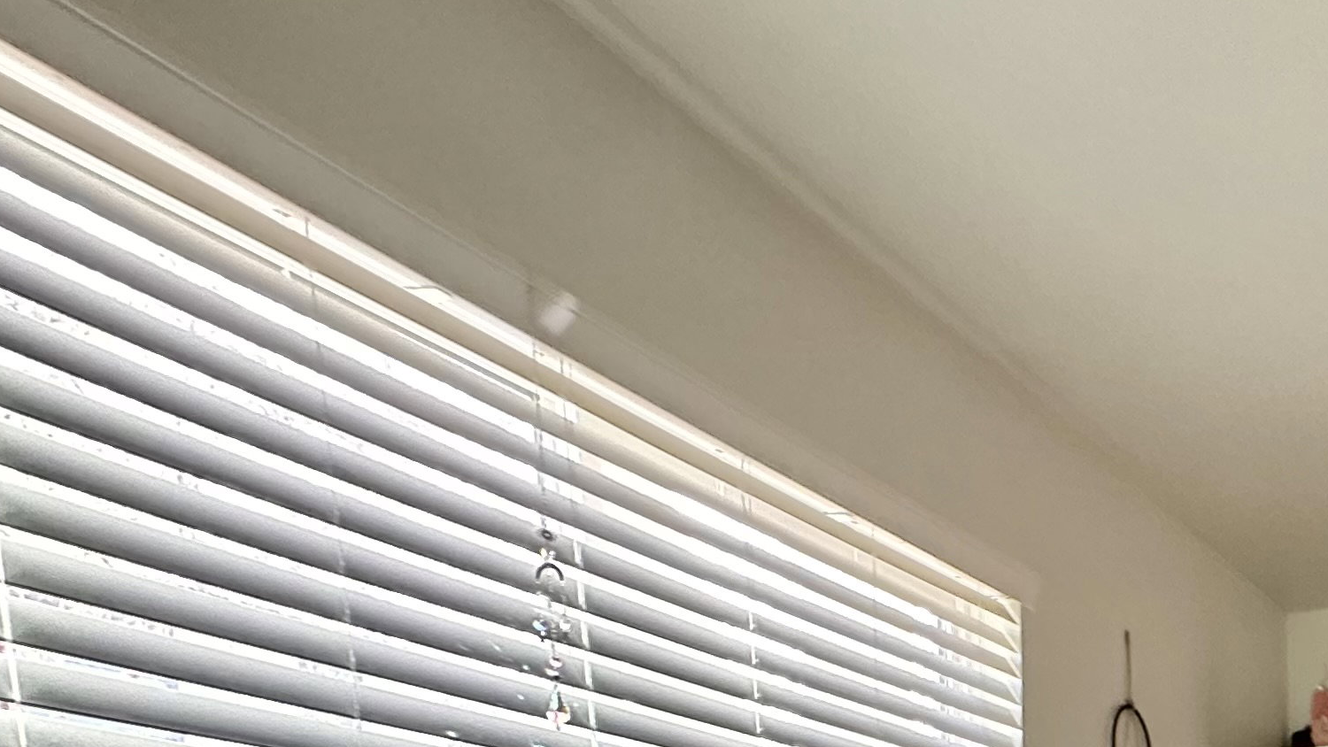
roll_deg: -0.2
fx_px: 1444
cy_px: 1237
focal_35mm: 41
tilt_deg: -5.9
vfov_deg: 21.8
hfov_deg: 44.4
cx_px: 1224
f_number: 2.2
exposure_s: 1/60
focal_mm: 2.22
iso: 250
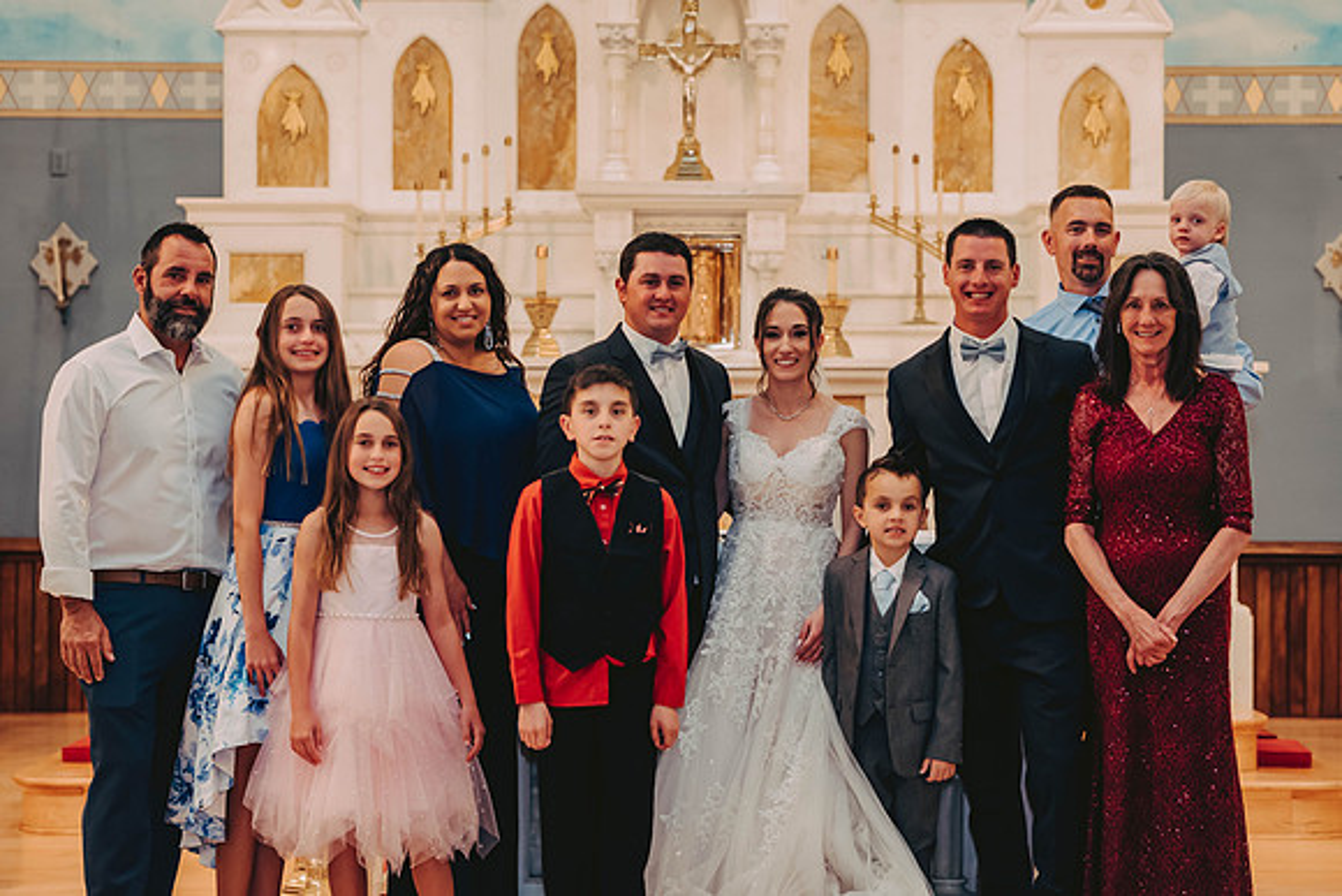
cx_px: 671
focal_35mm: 84
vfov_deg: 16.2
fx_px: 3142
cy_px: 448
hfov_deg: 24.1
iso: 1600
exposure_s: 1/60
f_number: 2.8
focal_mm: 82
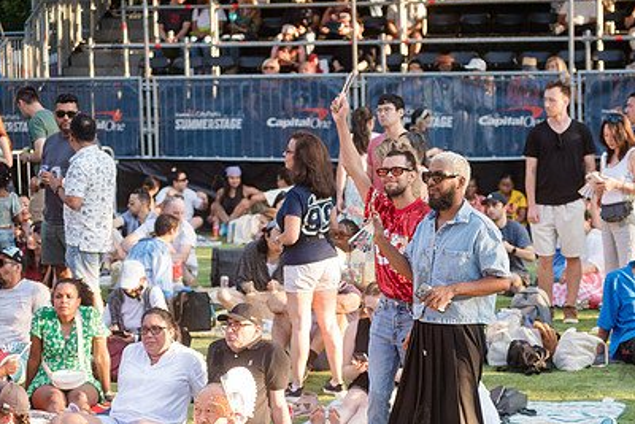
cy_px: 276
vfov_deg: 11.8
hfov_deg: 17.6
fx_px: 2047
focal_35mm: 116
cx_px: 422
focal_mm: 80
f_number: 4
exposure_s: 1/640
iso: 1000
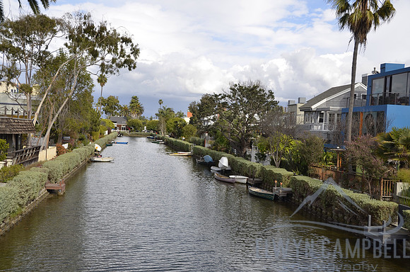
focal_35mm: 42
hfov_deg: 46.5
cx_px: 205
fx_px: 477
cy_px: 136
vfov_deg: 31.7
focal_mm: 28
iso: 110
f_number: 8
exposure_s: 1/250
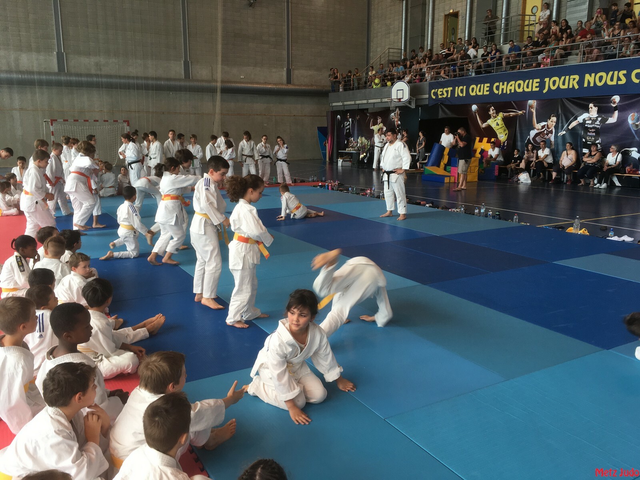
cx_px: 320
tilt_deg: -10.6
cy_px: 240
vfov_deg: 48.2
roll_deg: -0.2
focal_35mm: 29
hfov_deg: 61.7
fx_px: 536
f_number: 2.2
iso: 32
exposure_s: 1/100
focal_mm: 4.15
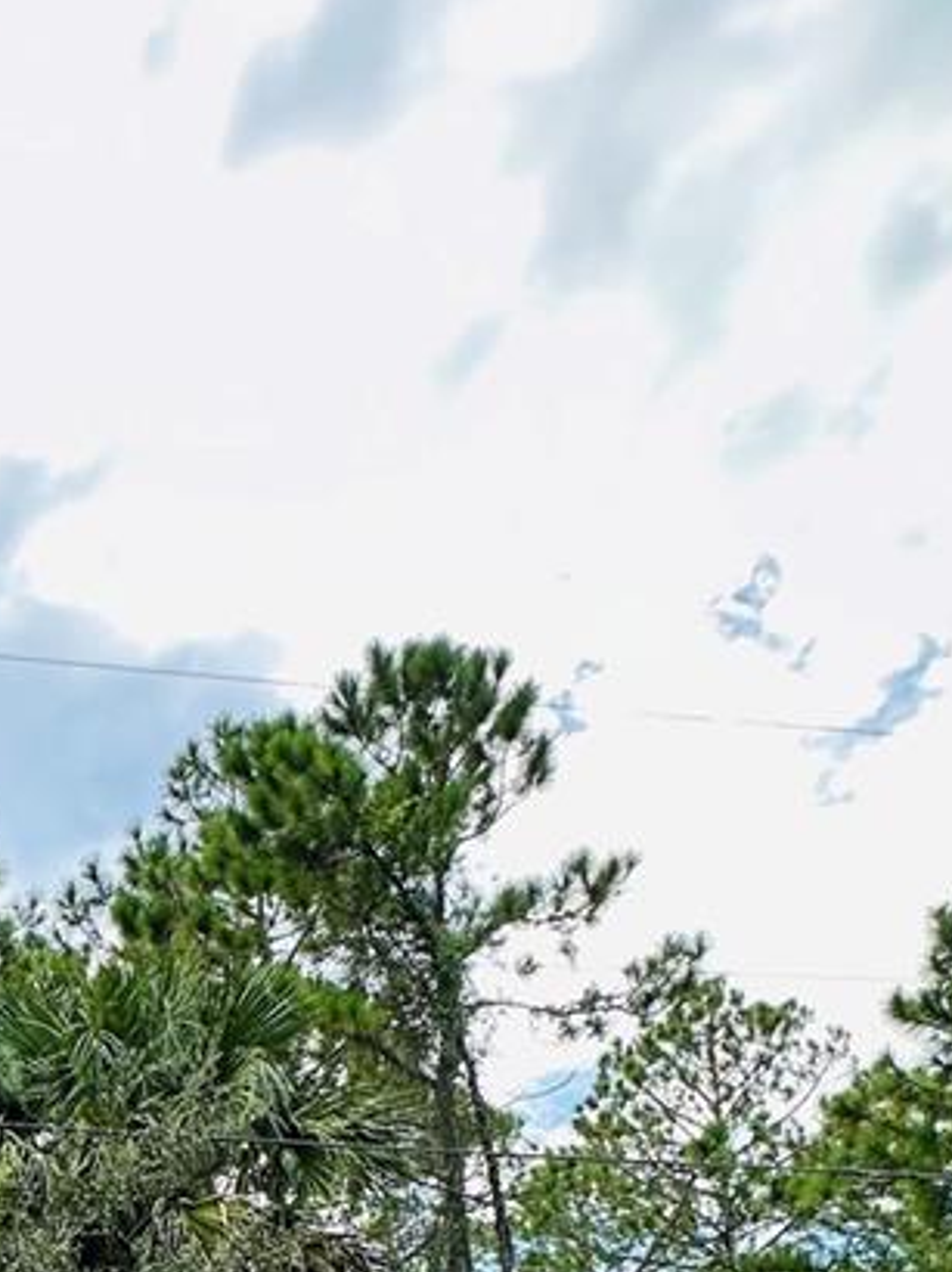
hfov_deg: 30.0
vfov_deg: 36.3
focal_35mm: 41
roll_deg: -2.1
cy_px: 1502
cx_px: -192
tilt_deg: +10.6
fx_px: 1505
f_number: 2.2
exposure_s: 1/174
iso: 40
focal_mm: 2.22
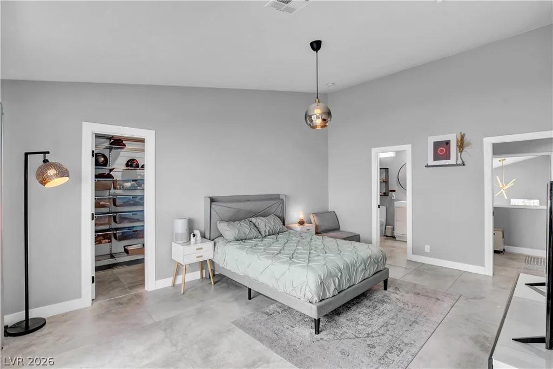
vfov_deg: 77.3
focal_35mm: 15
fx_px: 230
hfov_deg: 100.4
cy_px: 184
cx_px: 276
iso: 800
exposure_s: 1/20
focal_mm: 10
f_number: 8
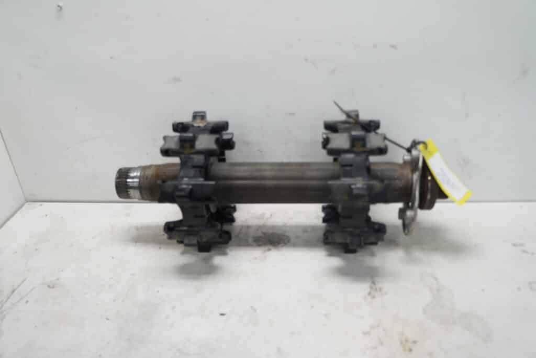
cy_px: 179
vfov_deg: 47.9
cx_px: 268
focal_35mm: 27
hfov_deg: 67.4
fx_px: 402
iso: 160
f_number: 3.5
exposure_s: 1/60
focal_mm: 18
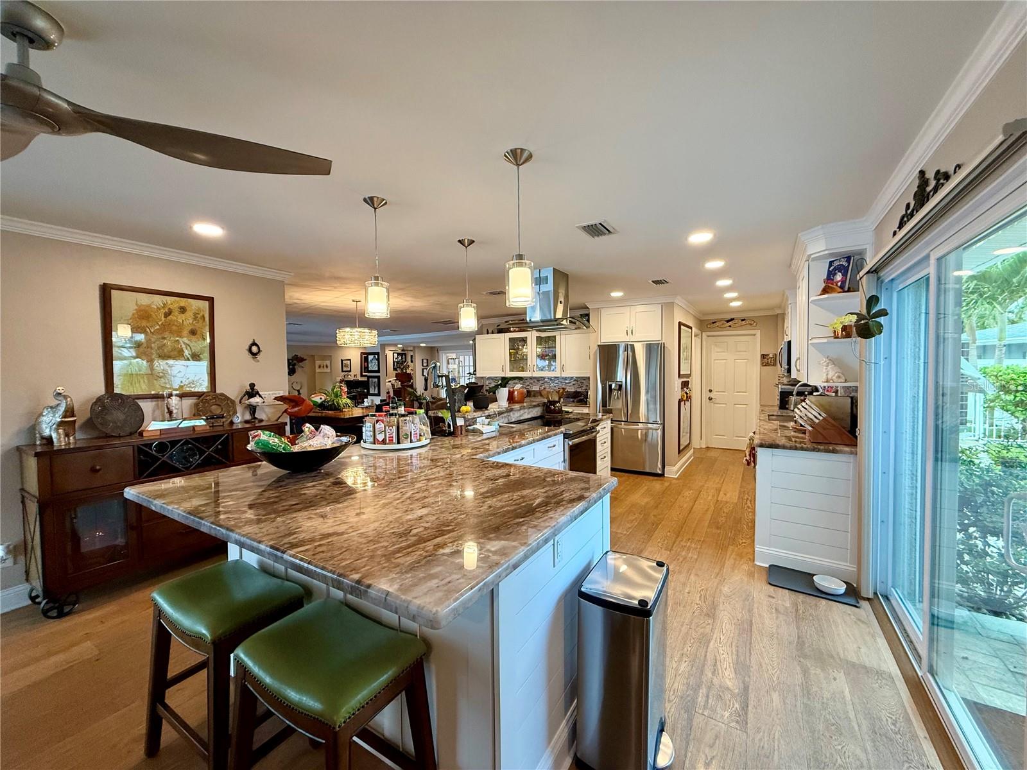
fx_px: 415
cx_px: 514
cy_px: 385
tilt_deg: -1.6
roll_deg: +0.4
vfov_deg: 85.7
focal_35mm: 14
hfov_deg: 102.1
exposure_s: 1/120
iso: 250
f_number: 2.2
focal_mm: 2.22
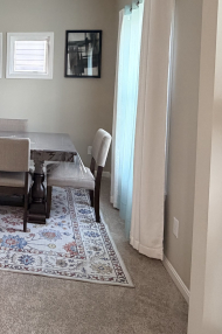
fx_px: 315
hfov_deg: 34.7
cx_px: -8
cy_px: 91
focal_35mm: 34
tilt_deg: -2.6
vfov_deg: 53.8
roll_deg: -1.7
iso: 320
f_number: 2.2
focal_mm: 2.22
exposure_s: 1/120
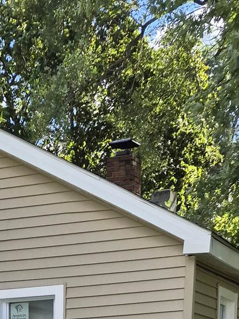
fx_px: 782
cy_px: 523
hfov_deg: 17.1
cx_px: 14
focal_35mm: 85
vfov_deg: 19.1
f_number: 1.8
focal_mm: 5.4
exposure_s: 1/1976
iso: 80
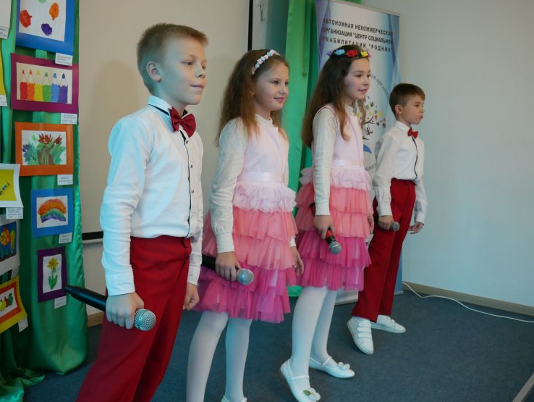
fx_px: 602
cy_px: 198
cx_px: 251
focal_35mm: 39
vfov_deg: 36.9
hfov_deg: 47.8
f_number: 5
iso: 800
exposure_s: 1/25
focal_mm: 18
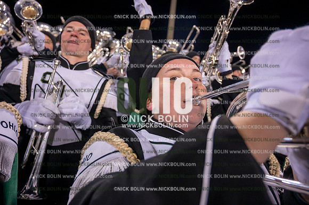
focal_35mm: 24
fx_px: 206
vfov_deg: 53.1
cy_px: 102
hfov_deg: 73.8
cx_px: 154
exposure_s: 1/640
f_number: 4
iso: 3200
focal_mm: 24
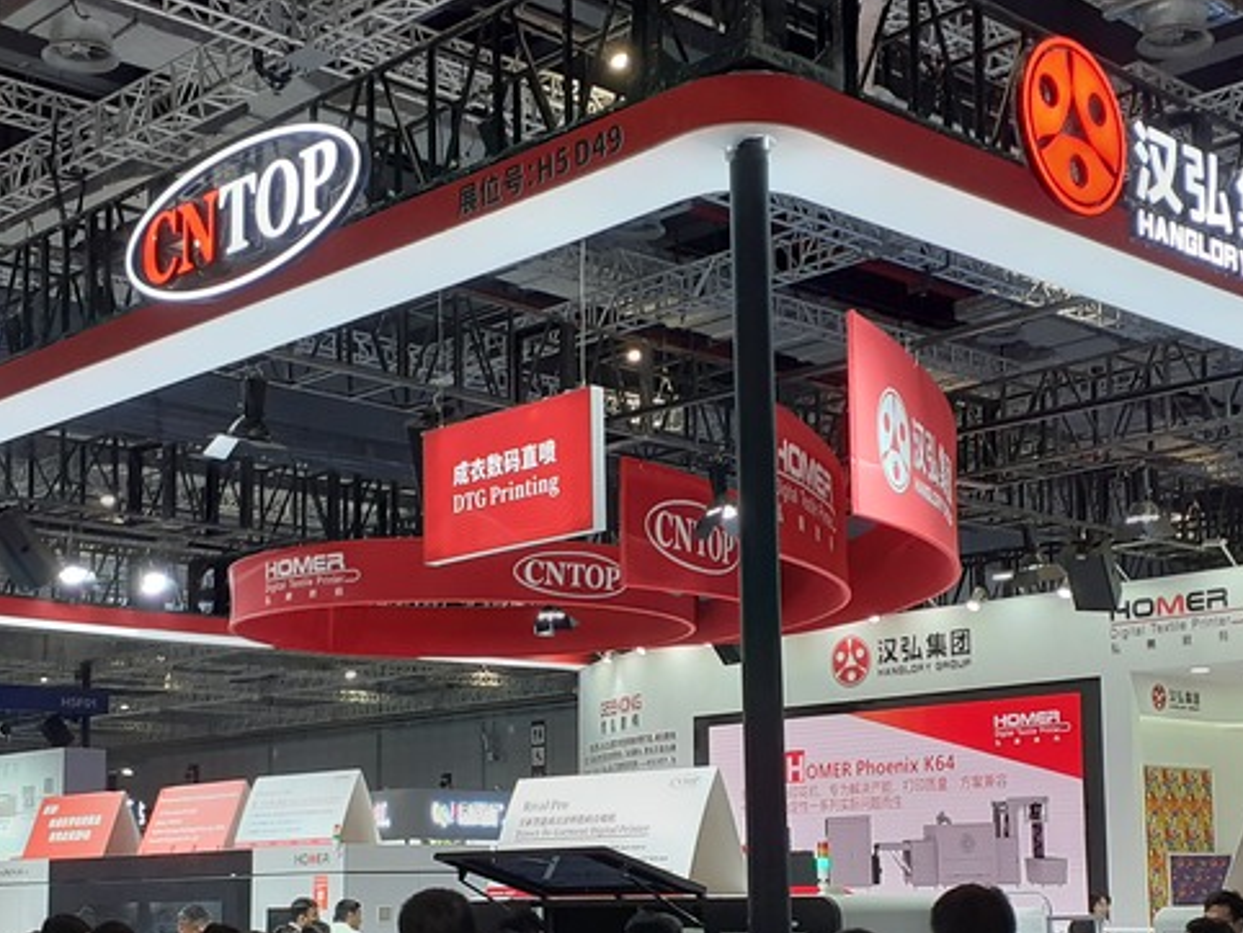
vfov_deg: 25.9
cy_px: 678
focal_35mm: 56
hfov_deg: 34.3
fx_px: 2012
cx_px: 668
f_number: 1.9
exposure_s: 1/100
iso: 64
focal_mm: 3.6
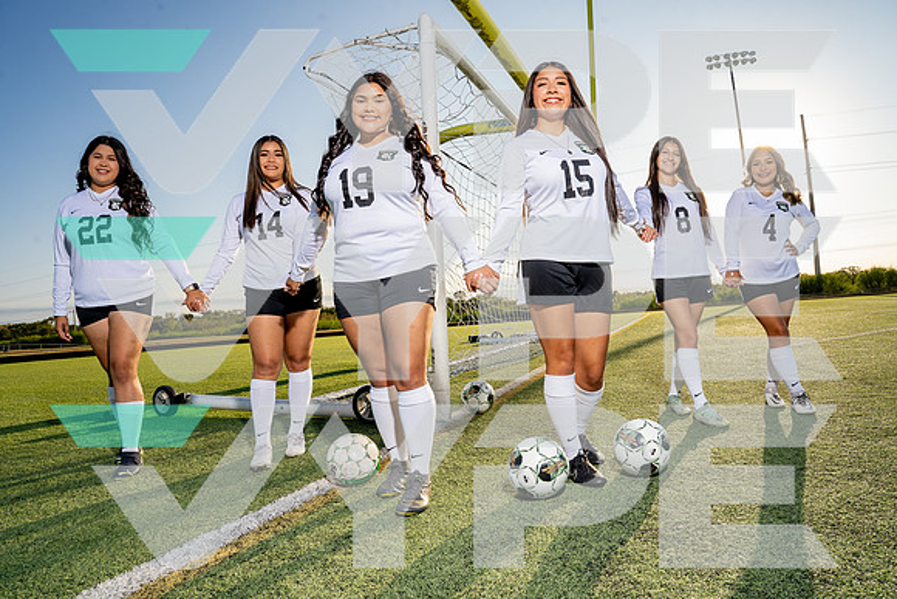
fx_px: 555
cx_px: 448
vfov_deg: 56.6
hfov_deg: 77.8
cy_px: 300
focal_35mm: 22
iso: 200
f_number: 11
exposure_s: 1/200
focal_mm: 20
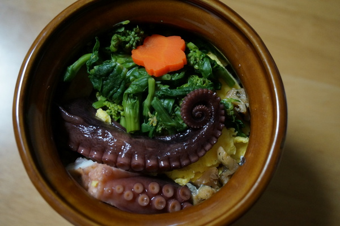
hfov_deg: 45.0
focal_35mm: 44
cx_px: 170
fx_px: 410
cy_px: 113
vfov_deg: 30.8
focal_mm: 29
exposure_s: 1/60
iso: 2000
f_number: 4.5
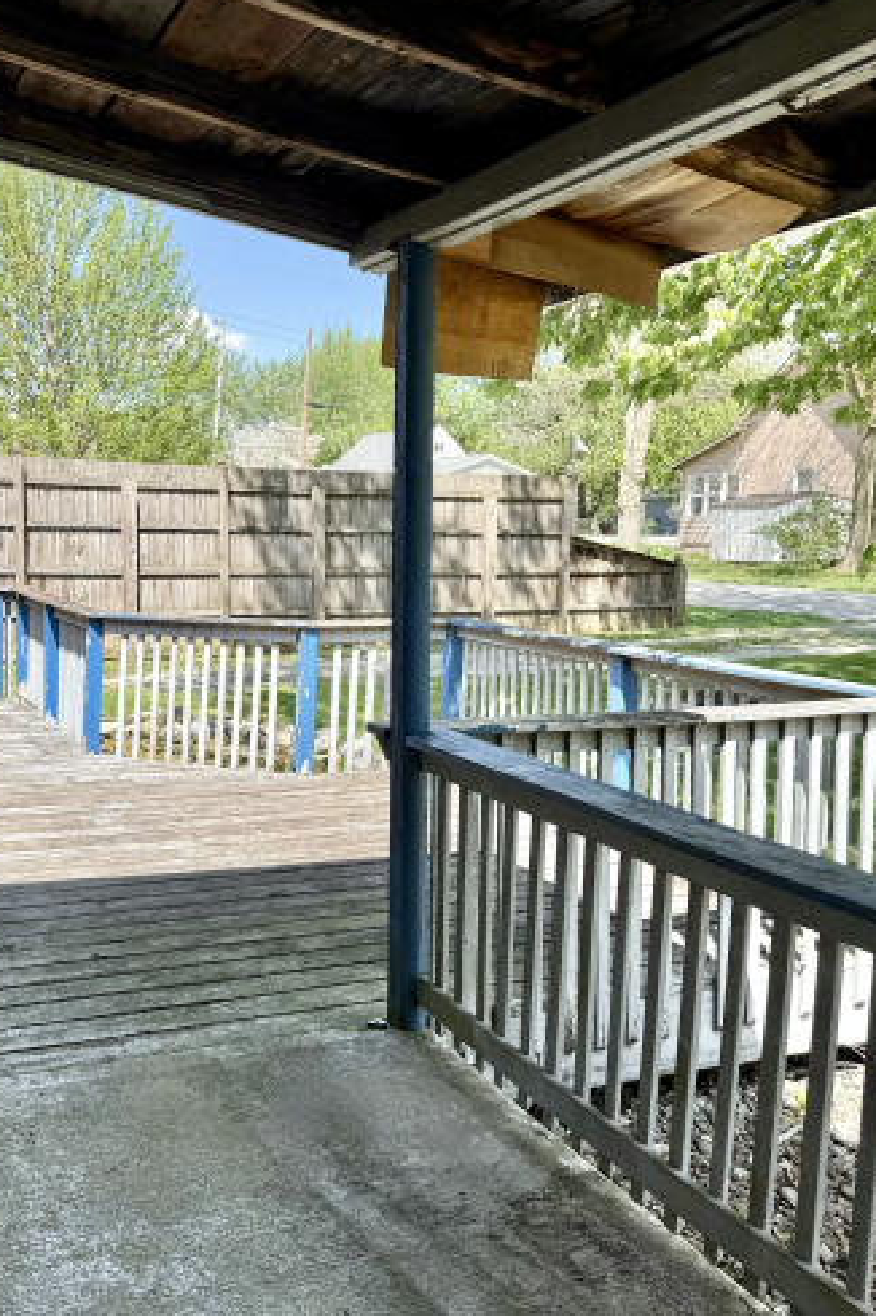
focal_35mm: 34
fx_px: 1243
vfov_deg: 55.8
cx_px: 297
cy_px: 655
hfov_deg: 38.4
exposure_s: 1/1949
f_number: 1.78
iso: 80
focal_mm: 6.76
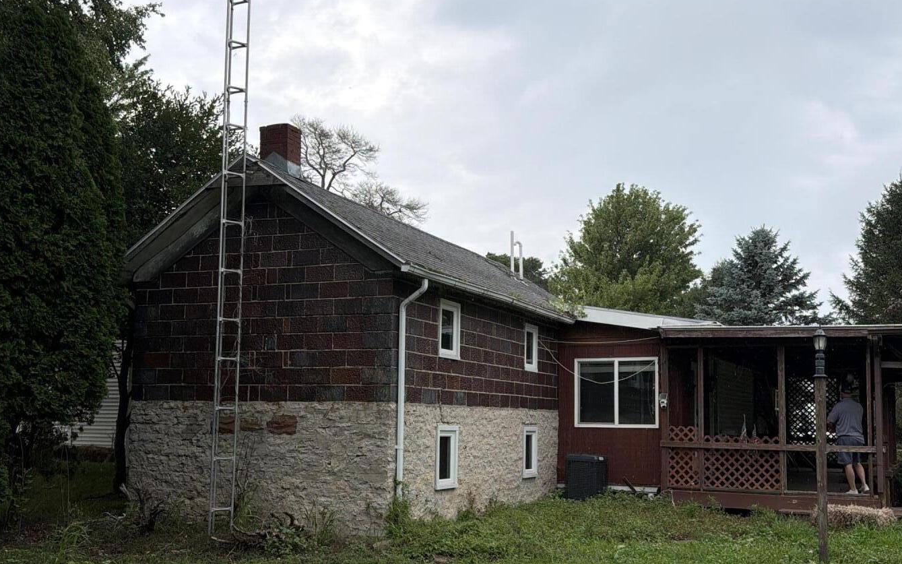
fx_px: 934
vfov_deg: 33.5
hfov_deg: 51.5
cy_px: 344
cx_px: 487
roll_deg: +0.3
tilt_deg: +5.8
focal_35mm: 38
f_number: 1.78
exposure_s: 1/1618
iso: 80
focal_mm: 6.76
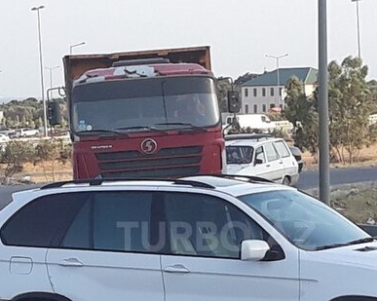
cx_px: 216
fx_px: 502
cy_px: 236
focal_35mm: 45
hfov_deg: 41.1
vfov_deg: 32.6
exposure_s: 1/455
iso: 40
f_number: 1.7
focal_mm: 3.71
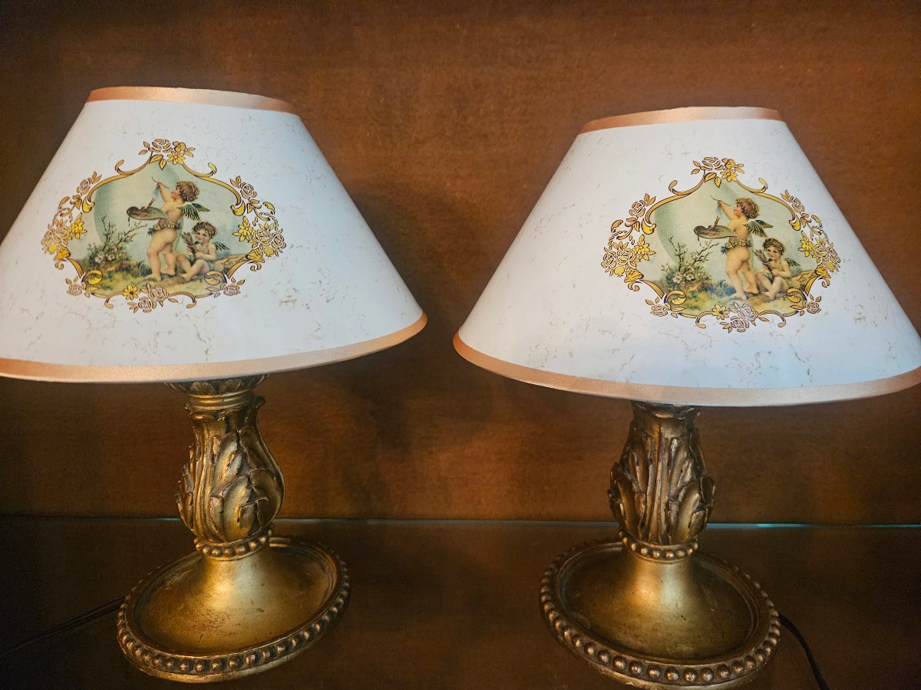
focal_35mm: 23
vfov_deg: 58.9
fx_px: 612
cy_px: 345
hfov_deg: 73.9
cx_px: 460
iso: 640
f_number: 1.8
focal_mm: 5.4
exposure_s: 1/33.3
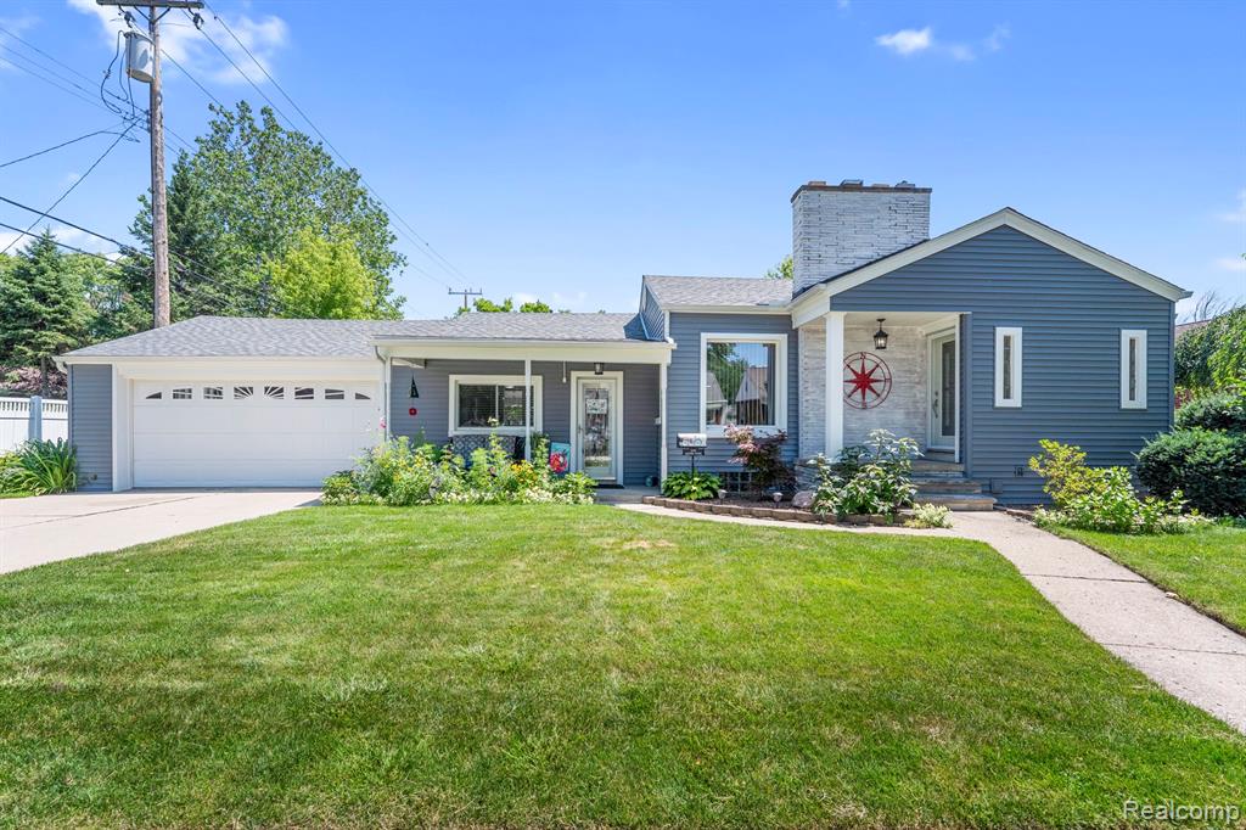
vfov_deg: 75.8
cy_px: 415
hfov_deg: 98.9
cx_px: 623
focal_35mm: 15
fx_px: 533
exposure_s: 1/800
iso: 500
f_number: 8
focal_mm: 15.4
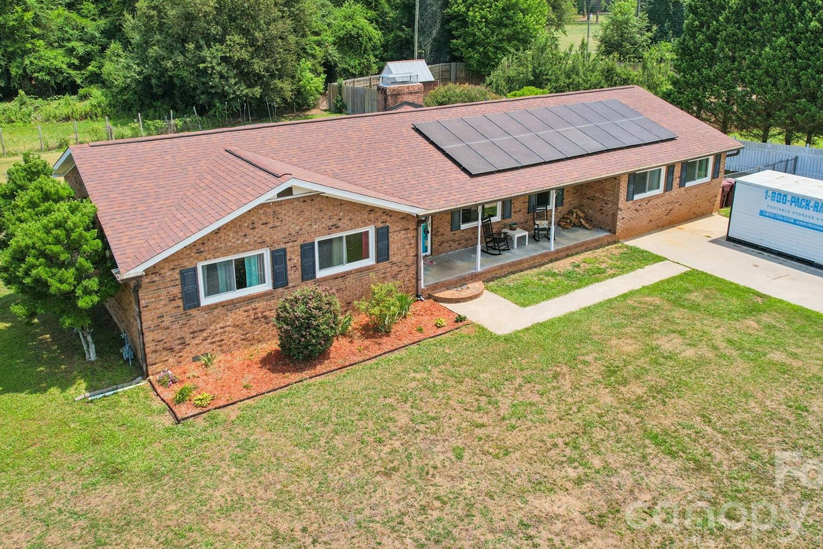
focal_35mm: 29
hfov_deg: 63.7
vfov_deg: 44.5
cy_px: 194
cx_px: 401
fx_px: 663
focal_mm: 8.4
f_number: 2.8
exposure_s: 1/200
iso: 100
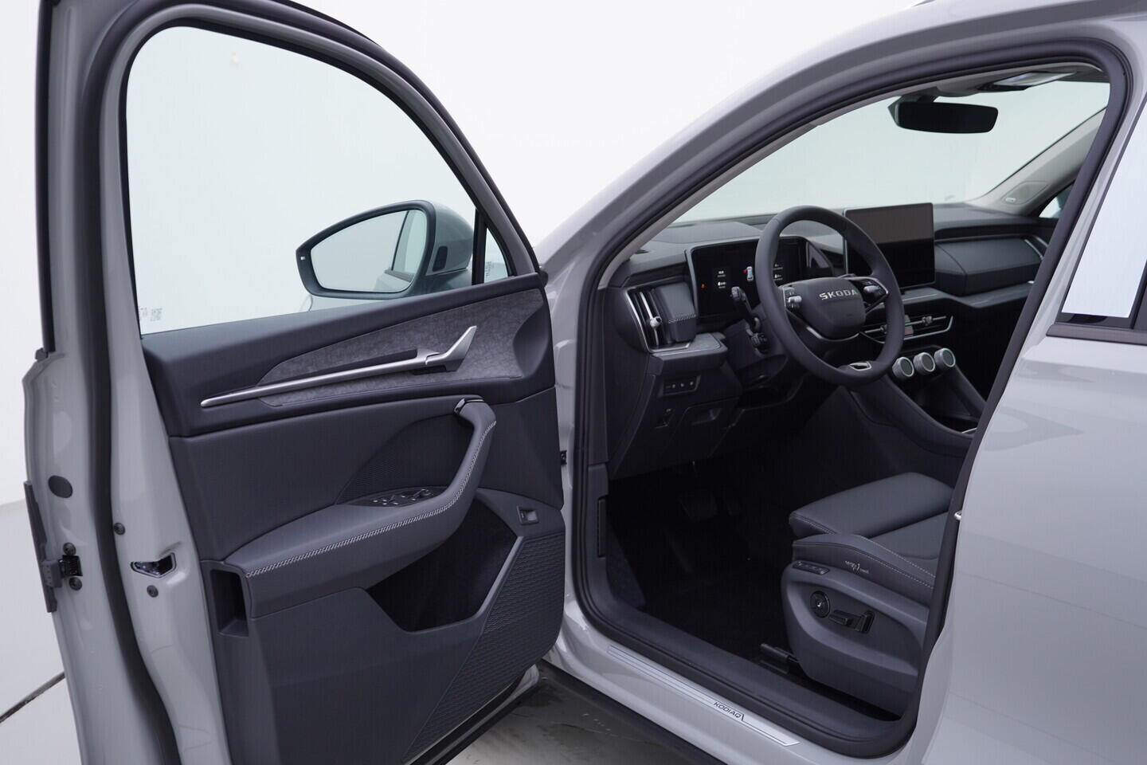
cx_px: 574
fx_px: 1147
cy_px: 382
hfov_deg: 53.1
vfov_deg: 36.9
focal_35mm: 36
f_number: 3.5
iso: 125
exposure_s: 1/60
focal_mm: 24
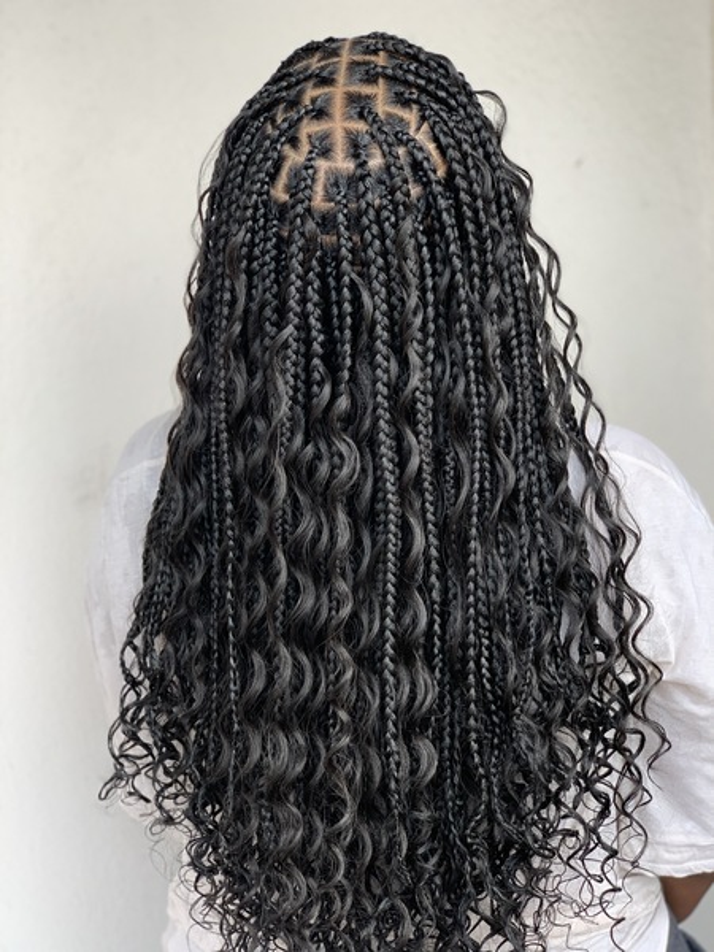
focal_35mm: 52
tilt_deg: -9.1
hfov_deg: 28.0
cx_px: 357
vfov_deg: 36.8
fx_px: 1430
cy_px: 476
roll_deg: +3.8
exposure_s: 1/122
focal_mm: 6
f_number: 2.4
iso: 32
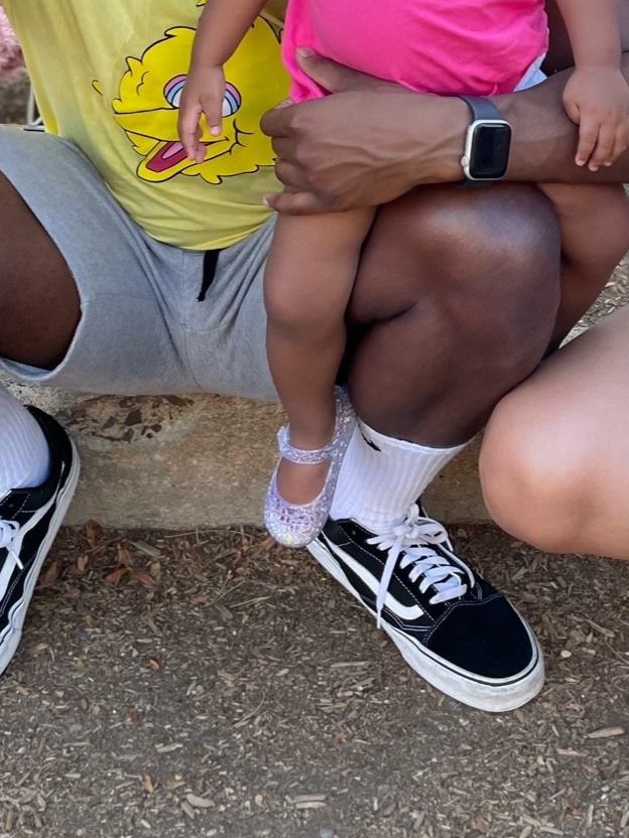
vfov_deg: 28.2
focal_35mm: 64
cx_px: 444
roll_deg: -0.5
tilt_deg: -9.0
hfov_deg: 22.8
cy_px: -26
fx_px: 1551
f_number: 1.6
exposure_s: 1/267
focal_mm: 4.2
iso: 40
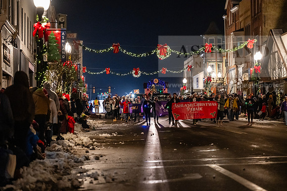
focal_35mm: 125
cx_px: 144
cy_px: 96
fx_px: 997
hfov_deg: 16.4
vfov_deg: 11.0
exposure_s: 1/200
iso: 4000
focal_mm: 125
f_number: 3.2
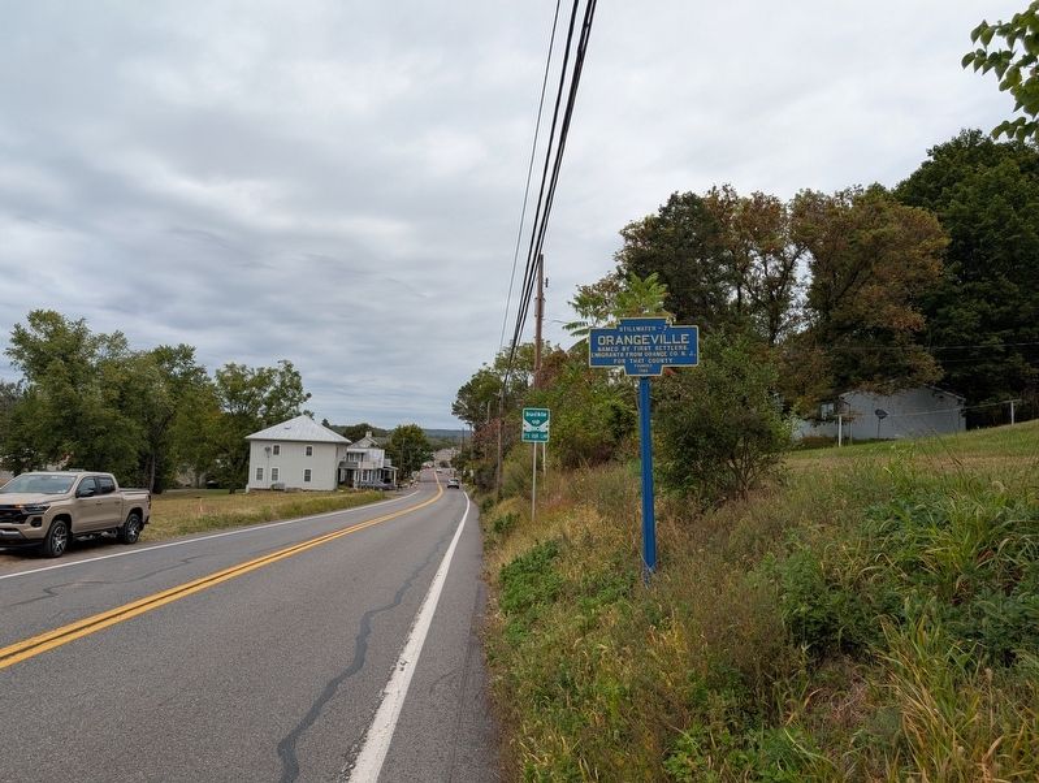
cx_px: 520
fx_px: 722
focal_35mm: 24
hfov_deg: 71.5
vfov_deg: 57.0
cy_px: 392
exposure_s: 1/506
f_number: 1.68
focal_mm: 6.9
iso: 22
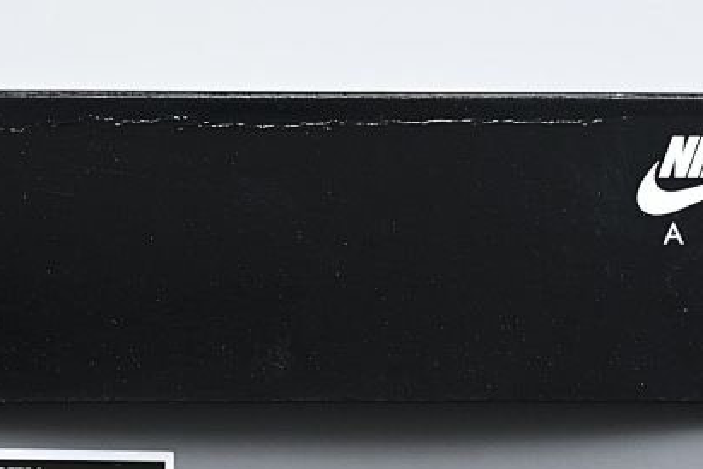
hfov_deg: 18.9
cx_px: 320
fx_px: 2108
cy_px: 306
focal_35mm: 108
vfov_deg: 12.7
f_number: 5.3
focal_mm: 37
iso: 1000
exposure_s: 1/125
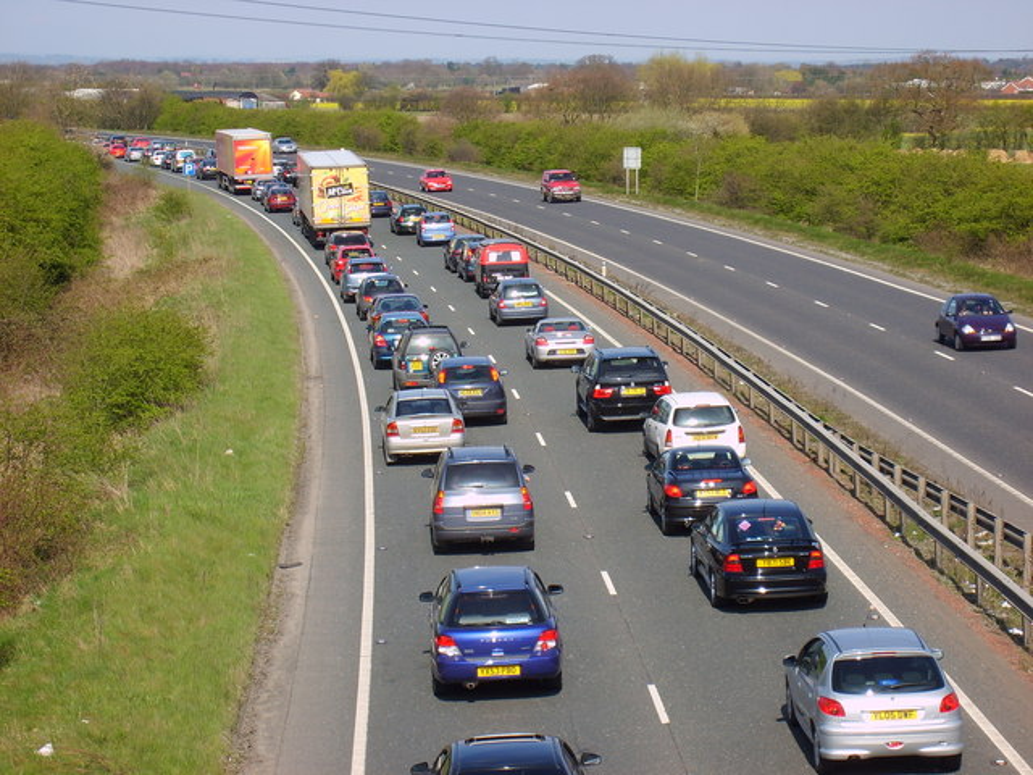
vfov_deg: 14.1
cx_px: 516
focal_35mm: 105
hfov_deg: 18.7
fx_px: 3133
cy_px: 388
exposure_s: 1/250
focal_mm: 17.4
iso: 50
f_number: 4.9
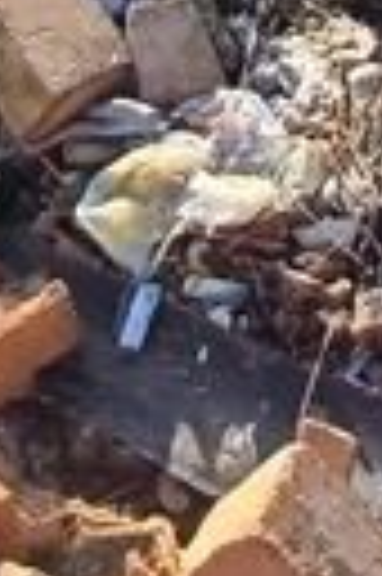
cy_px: -495
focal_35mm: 104
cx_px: 328
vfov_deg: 16.2
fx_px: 1660
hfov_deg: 13.0
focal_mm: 1.64
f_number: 2.2
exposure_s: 1/805
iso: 40
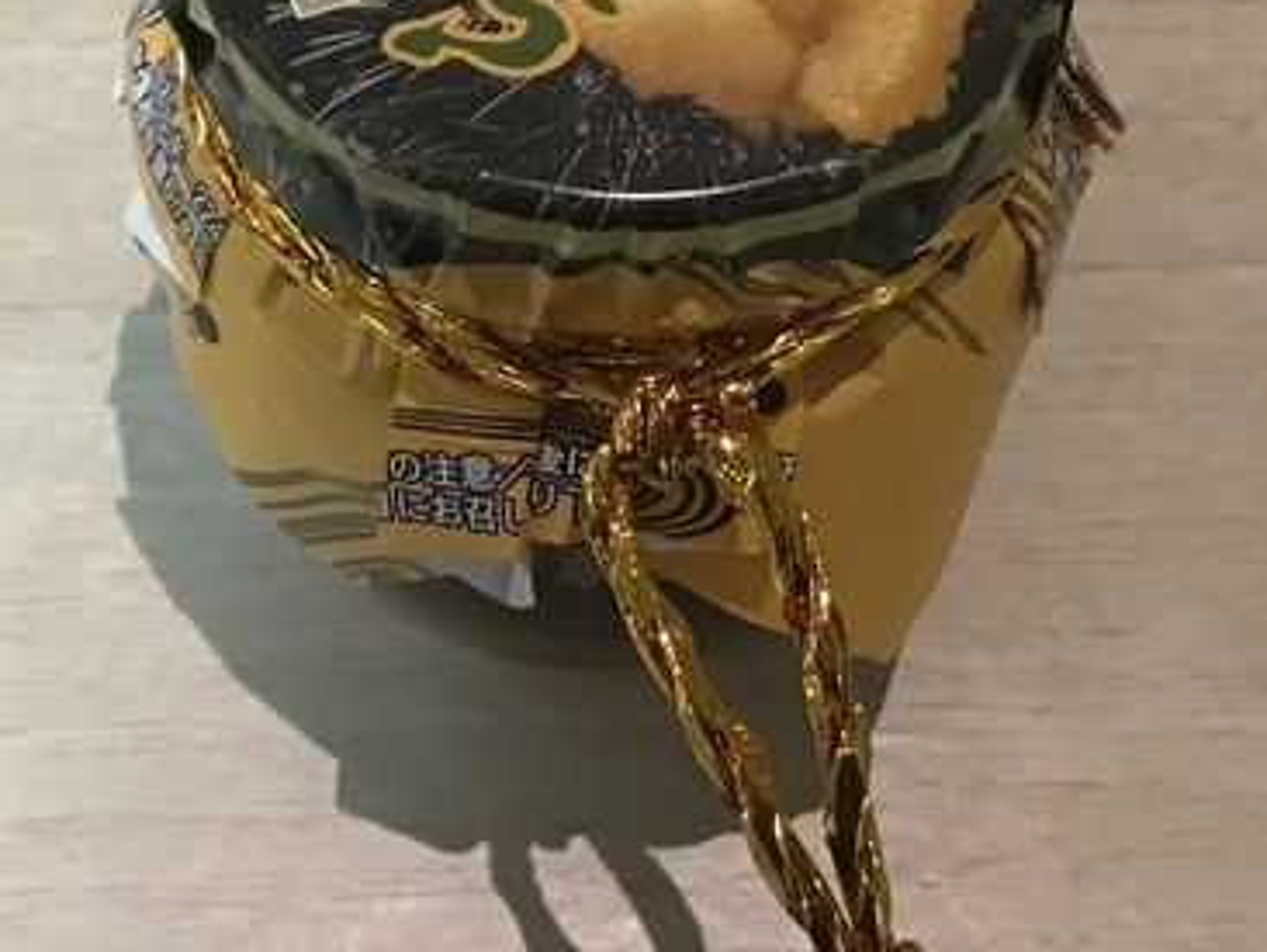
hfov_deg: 28.0
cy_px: 209
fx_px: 2527
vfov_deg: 21.1
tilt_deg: -59.7
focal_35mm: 69
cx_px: 441
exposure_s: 1/33
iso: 200
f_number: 2.4
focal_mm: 3.3
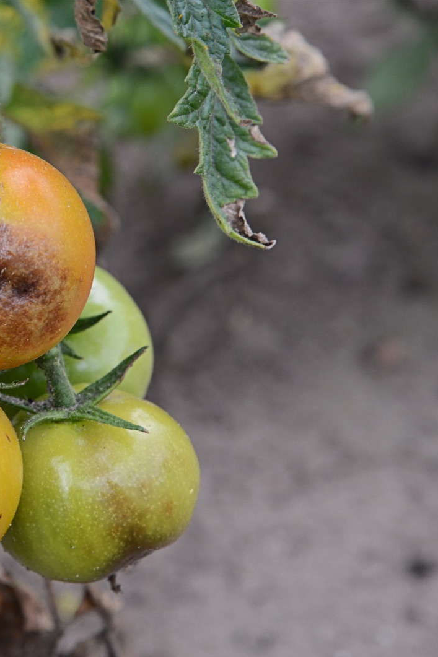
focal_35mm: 181
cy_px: 329
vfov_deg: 11.4
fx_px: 3304
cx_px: -34
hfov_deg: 7.5
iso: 1000
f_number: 10
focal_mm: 120
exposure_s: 1/200
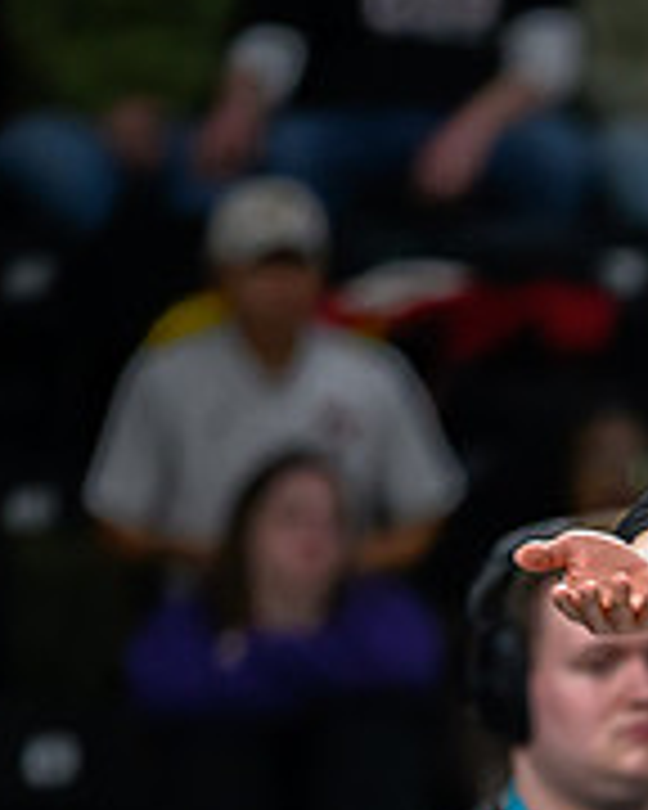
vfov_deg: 2.9
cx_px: 1022
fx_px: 16038
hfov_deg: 2.3
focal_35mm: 669
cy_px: 665
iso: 4000
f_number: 2.8
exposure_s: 1/800
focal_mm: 200
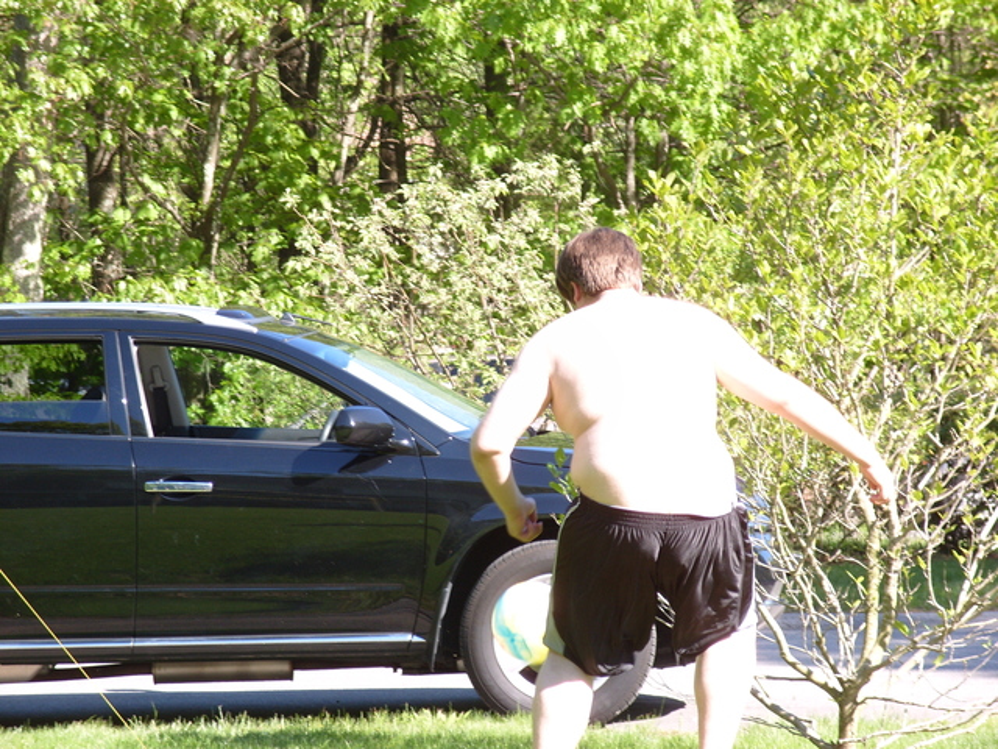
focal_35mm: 175
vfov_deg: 8.5
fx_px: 5045
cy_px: 374
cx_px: 499
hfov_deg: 11.3
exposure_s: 1/180
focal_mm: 39
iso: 80
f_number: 4.5
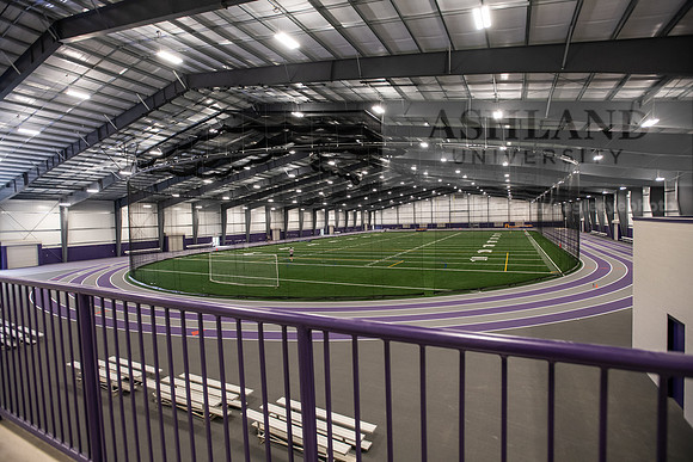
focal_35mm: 17
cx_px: 346
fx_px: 327
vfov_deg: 70.5
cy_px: 231
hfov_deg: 93.3
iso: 1600
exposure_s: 1/160
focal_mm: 17
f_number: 4
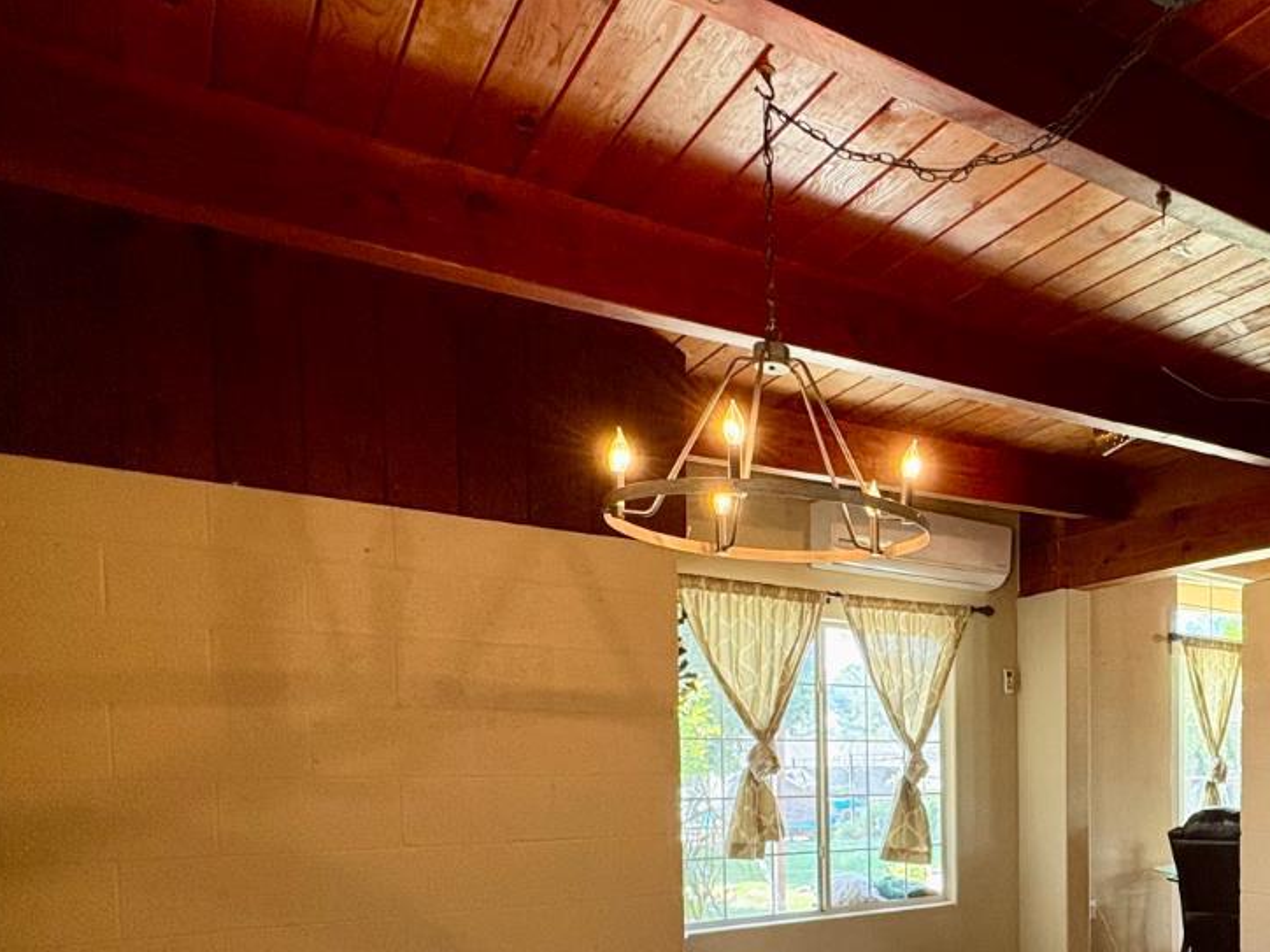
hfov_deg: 55.1
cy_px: 816
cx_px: 1098
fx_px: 1064
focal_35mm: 29
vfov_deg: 44.8
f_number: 2.2
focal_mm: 2.22
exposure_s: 1/60
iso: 250
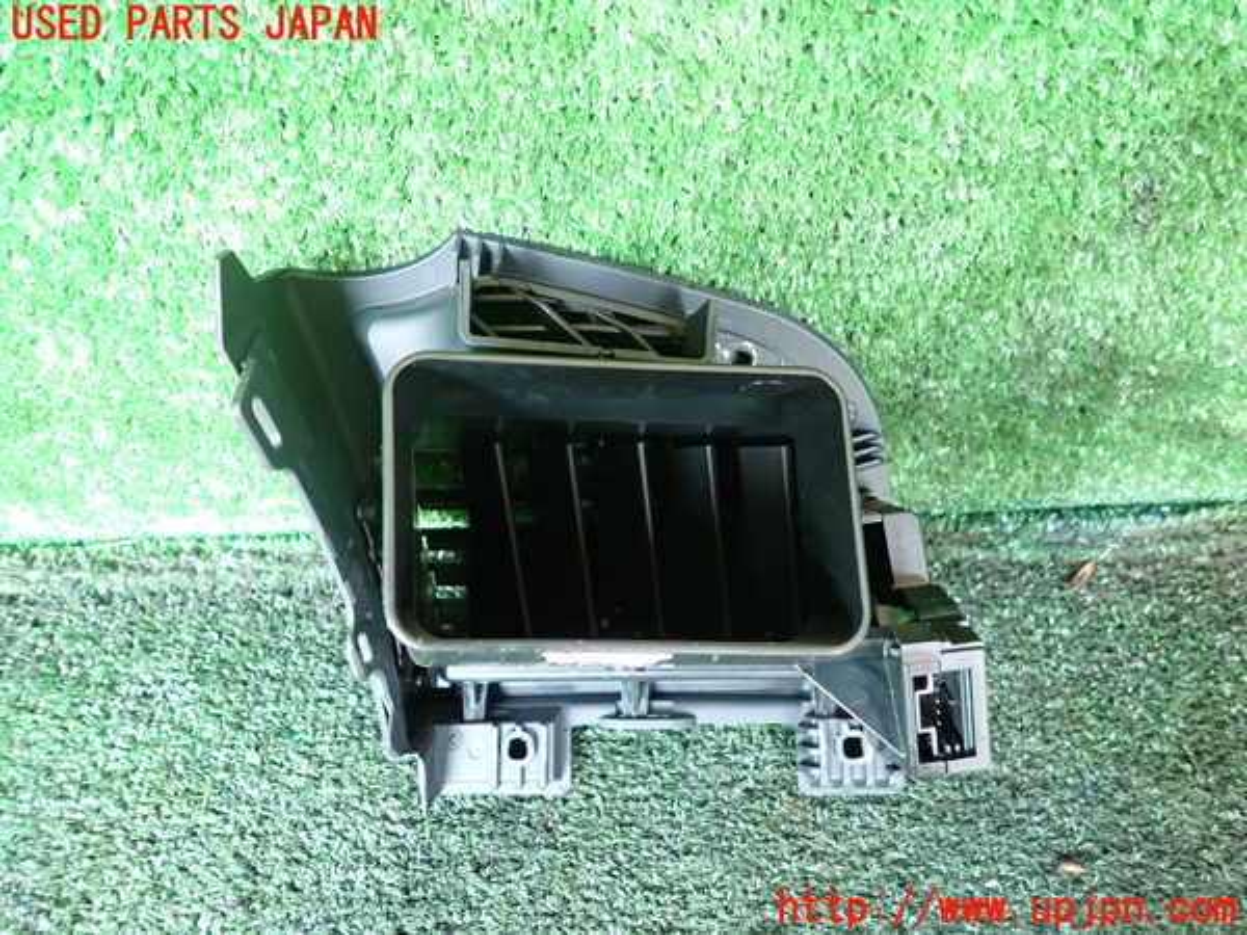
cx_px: 624
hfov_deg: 69.4
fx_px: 901
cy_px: 468
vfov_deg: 54.9
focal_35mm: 25
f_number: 2
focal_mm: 4.5
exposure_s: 1/30
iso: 250
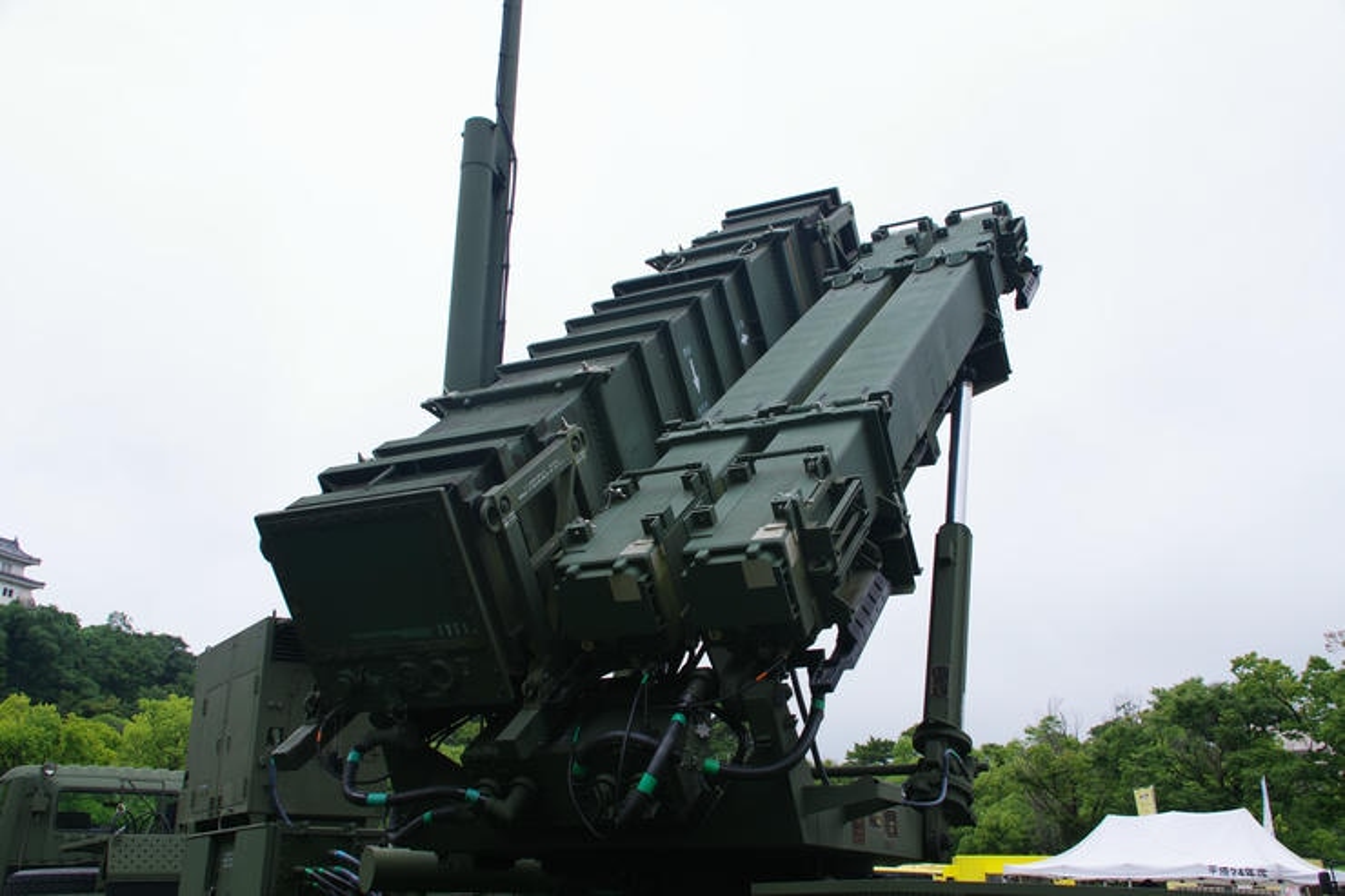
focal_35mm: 40
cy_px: 448
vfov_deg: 33.4
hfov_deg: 48.5
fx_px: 1494
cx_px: 672
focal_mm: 26
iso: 200
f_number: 8
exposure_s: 1/250
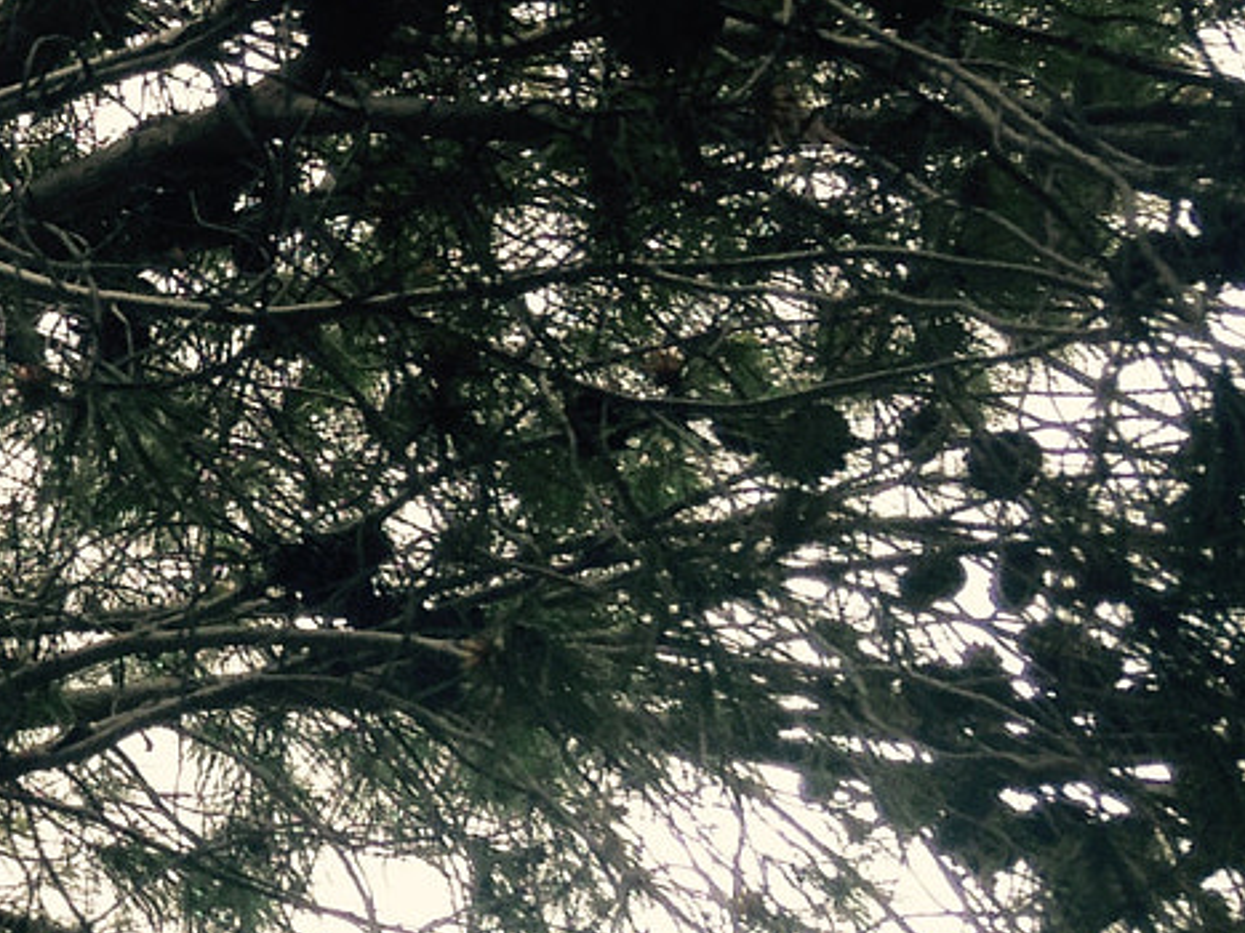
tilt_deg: +57.1
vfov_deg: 13.1
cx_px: -858
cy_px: 397
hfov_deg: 15.4
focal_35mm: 113
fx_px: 4063
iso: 50
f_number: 2.4
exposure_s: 1/290
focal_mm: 4.12
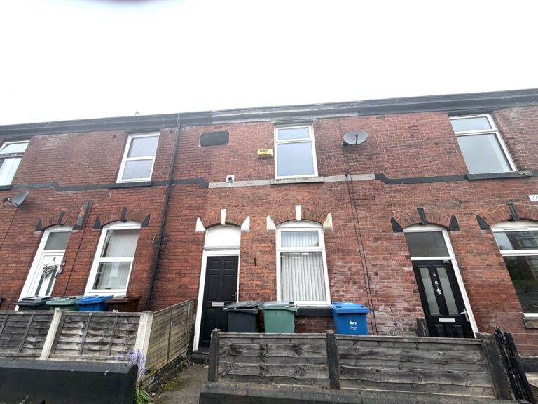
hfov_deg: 102.1
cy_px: 202
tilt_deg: +22.8
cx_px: 269
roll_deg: -0.9
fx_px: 218
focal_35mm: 14
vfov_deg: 85.7
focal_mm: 2.22
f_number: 2.2
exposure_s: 1/502
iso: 50
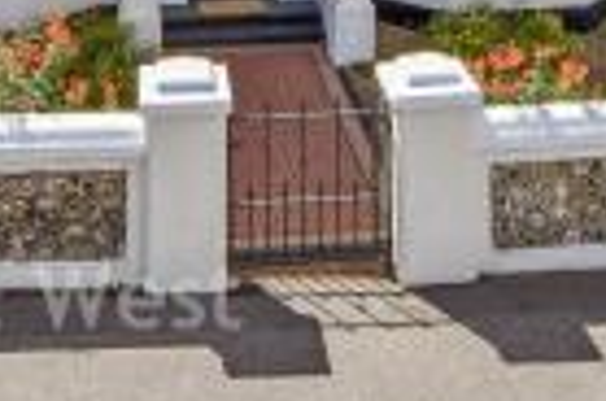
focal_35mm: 72
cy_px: -177
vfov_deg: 17.2
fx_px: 1209
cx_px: 229
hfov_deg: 28.0
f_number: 8
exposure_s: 1/500
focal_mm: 14
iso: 200
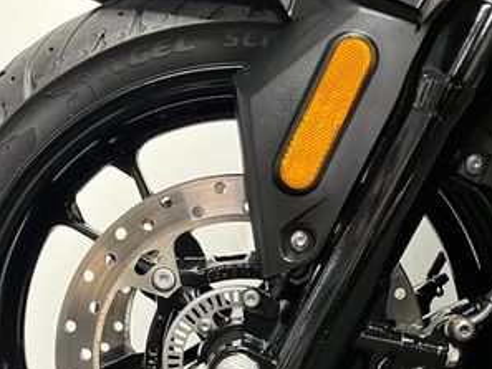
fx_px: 796
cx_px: 237
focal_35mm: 56
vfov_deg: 25.1
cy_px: 352
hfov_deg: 34.3
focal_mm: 5.1
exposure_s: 1/33
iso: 500
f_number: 1.6
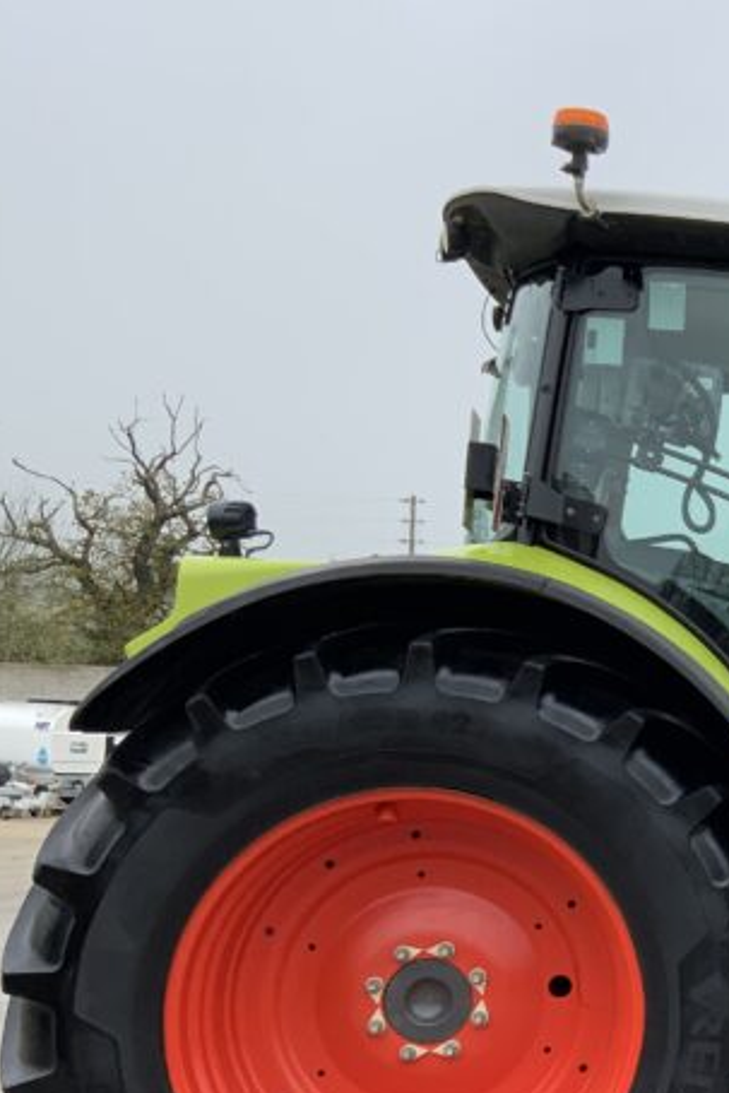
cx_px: 1071
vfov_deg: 29.5
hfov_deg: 18.0
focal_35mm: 68
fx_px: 2064
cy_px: 722
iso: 16
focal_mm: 3
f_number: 1.8
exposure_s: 1/482
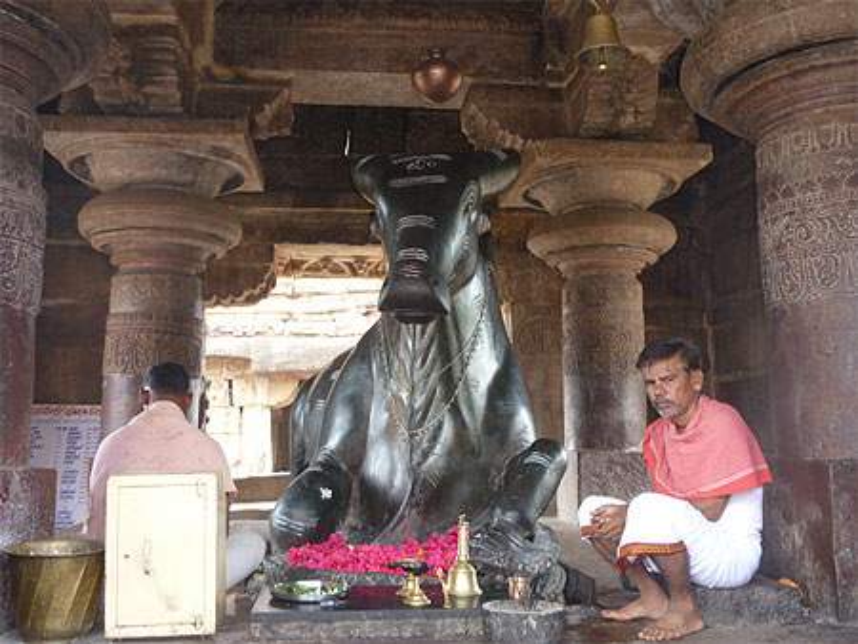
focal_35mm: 33
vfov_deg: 43.0
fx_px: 818
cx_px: 429
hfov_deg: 55.3
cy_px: 322
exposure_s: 1/50
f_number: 2.8
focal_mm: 5.5
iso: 100
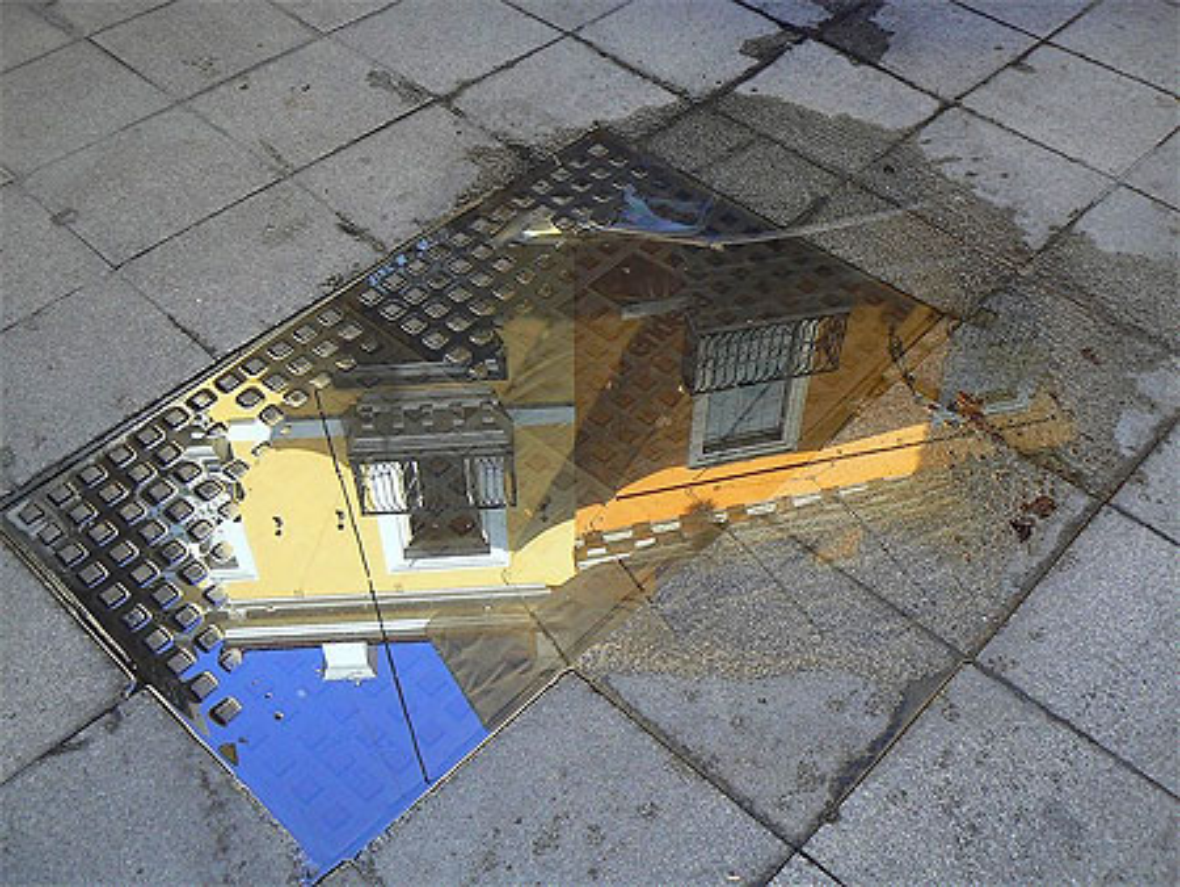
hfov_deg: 51.3
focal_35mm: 36
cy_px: 444
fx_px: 1228
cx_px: 590
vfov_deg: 39.7
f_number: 2.8
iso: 100
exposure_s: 1/50
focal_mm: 6
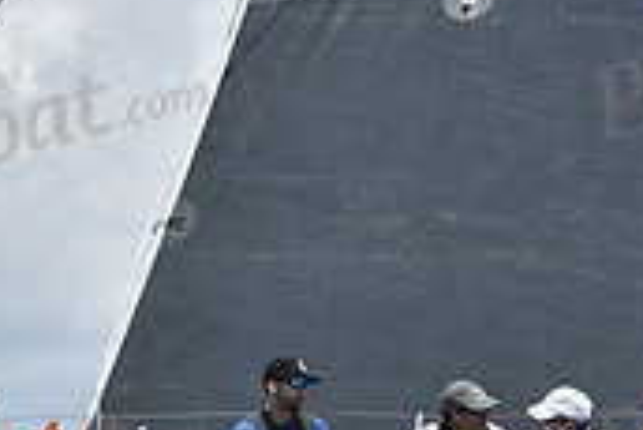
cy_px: 634
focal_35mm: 236
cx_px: 404
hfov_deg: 8.7
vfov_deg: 5.8
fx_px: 4219
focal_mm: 70
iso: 250
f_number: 7.1
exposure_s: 1/1250
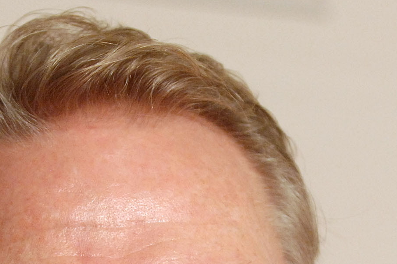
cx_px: 178
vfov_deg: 3.9
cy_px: 412
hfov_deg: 6.0
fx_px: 3812
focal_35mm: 346
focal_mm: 70
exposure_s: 1/160
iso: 800
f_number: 2.8
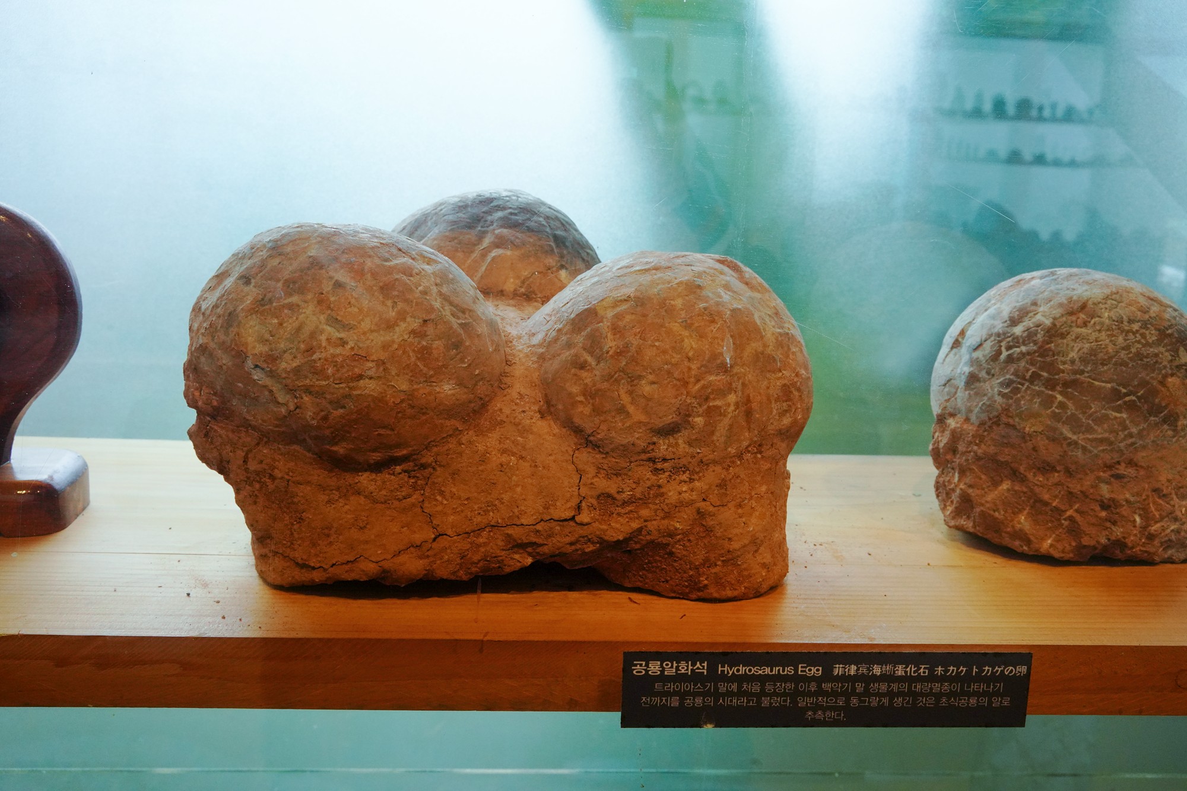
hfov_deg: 54.4
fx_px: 1154
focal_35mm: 35
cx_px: 594
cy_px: 396
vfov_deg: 37.9
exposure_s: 1/100
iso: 3200
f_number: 13
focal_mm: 35
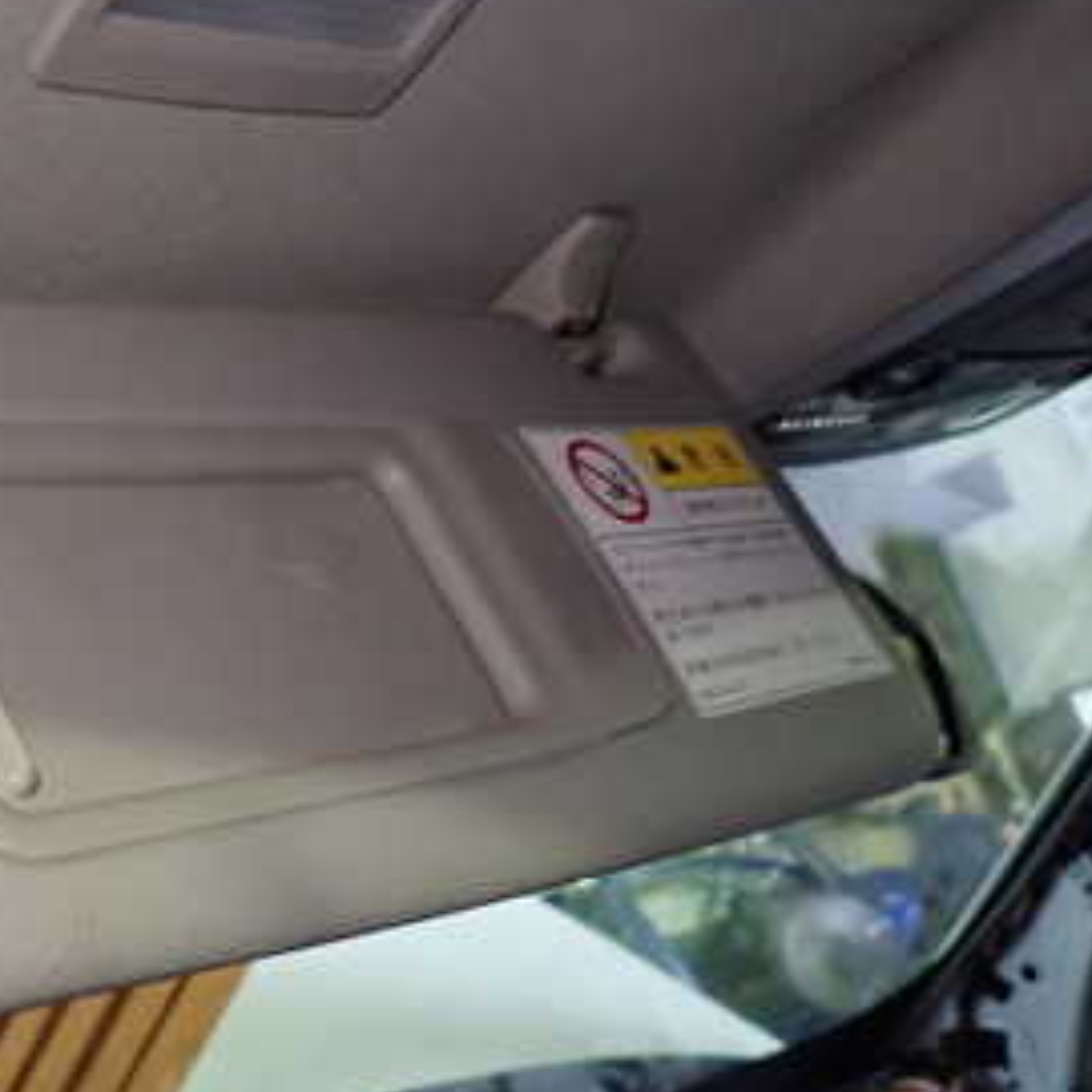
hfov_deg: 34.0
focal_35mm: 49
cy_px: 496
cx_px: 278
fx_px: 1749
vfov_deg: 34.7
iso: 500
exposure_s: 1/30
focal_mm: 4.5
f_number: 2
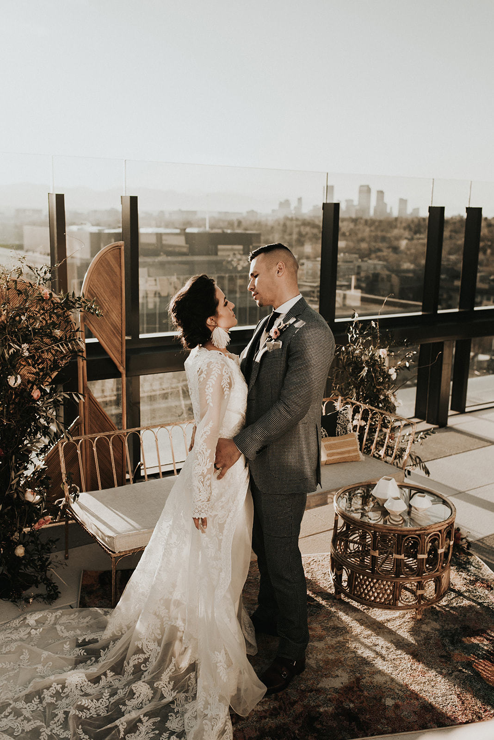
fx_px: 720
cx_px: 247
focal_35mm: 35
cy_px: 370
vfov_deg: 54.4
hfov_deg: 37.9
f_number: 3.2
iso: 200
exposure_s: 1/1250
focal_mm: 35
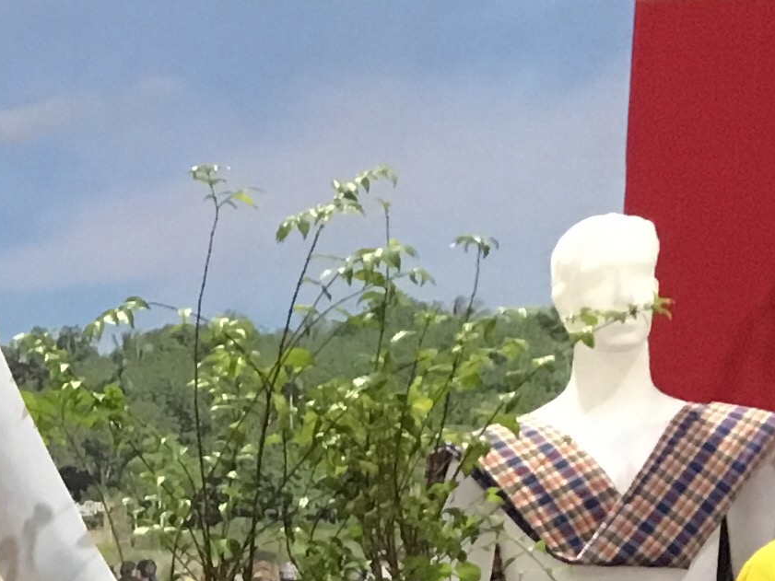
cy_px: 1098
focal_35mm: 139
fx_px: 3112
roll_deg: +1.9
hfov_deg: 13.0
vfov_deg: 10.0
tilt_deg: -10.2
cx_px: -581
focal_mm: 4.15
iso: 200
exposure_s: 1/20
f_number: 2.2
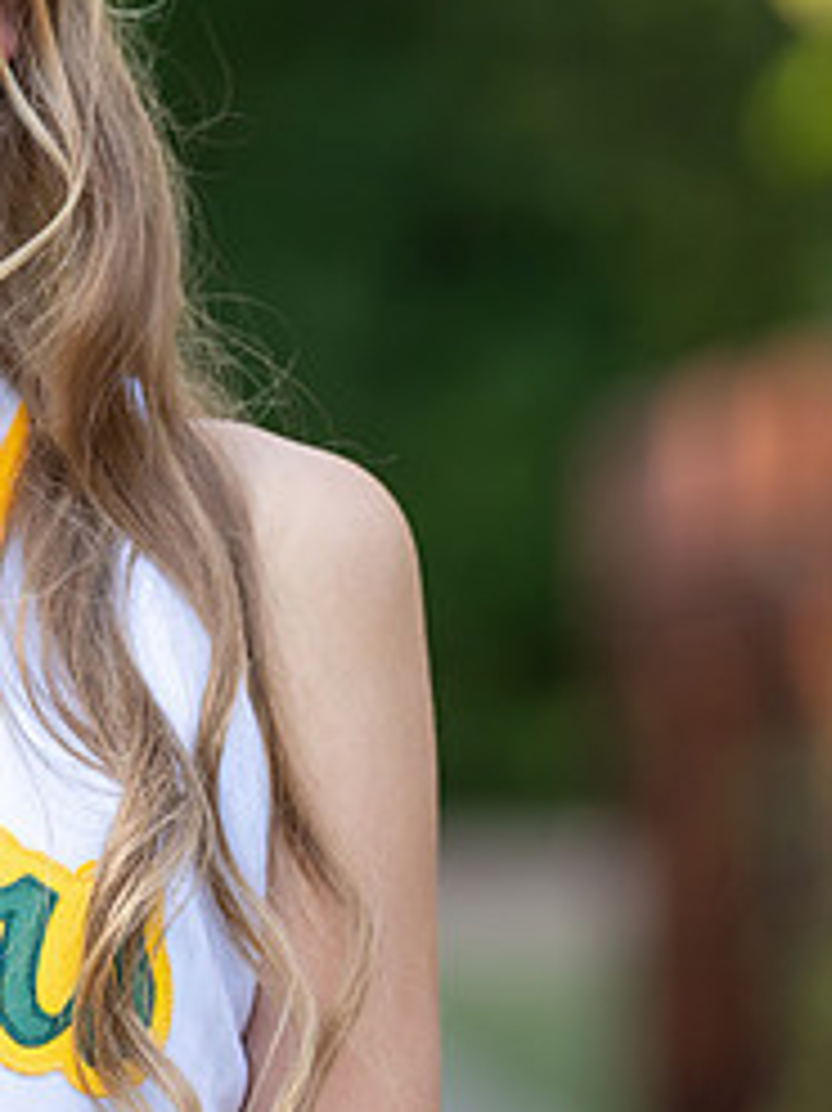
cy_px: 156
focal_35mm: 349
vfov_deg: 5.7
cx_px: -153
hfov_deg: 4.2
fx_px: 11194
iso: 320
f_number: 2.8
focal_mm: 134
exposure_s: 1/800
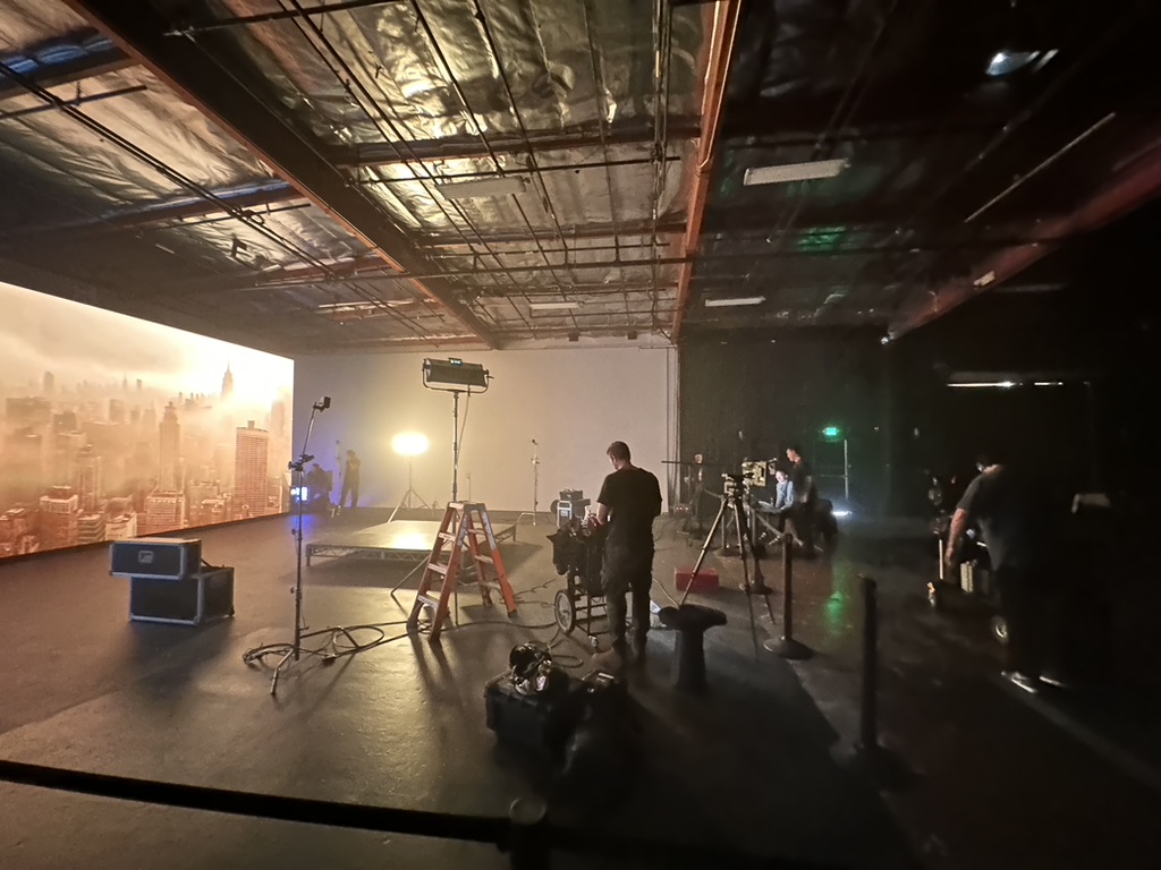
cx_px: 580
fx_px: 470
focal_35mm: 14
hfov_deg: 102.1
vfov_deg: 85.7
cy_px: 435
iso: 4000
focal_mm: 2.22
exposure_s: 1/8
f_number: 2.2
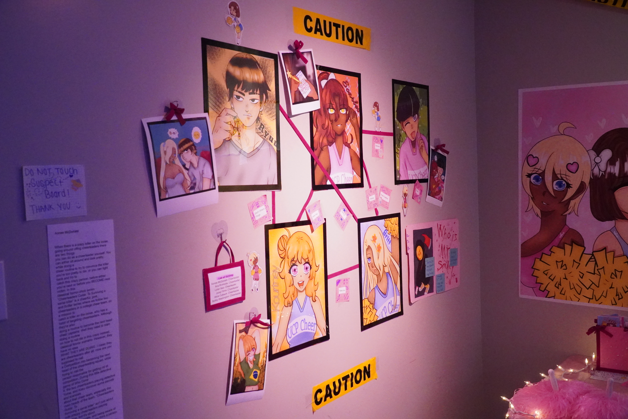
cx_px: 314
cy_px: 210
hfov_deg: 57.2
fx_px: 576
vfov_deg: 40.0
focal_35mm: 33
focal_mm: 22
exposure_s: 1/200
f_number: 5.6
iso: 10000
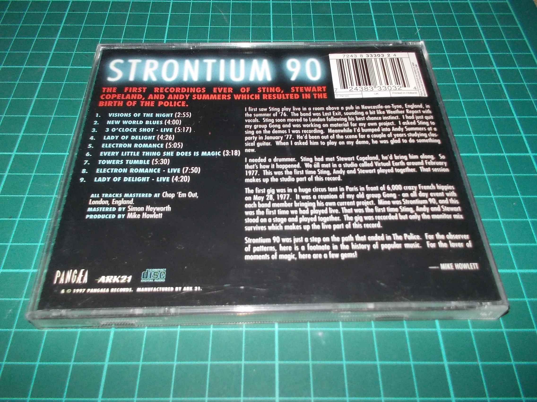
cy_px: 201
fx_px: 450
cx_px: 268
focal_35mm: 29
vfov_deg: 48.2
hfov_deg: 61.7
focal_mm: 4.1
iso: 200
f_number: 3.3
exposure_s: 1/30
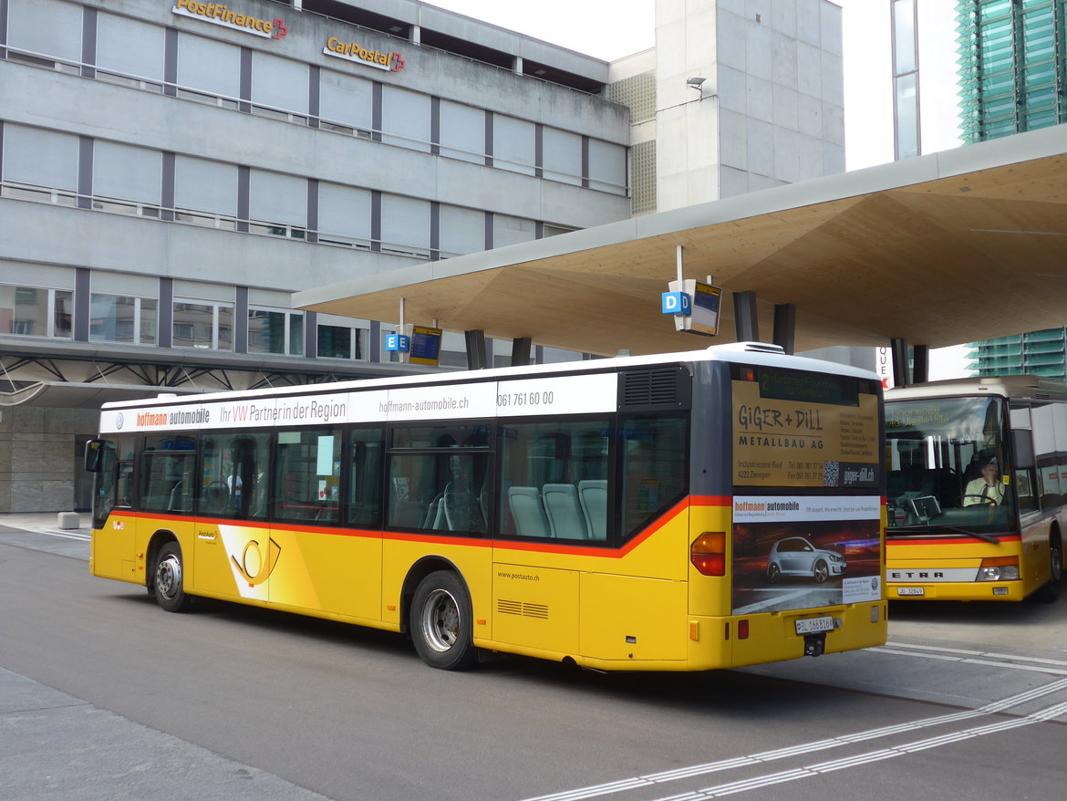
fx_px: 1233
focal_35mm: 40
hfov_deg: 46.8
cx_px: 525
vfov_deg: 36.0
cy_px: 395
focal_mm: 8
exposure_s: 1/400
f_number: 2.8
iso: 80
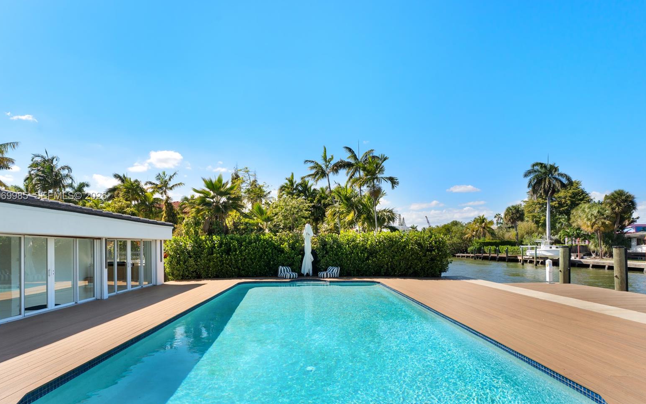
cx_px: 312
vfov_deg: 64.7
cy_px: 197
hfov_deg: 90.7
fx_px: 319
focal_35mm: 18
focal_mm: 17.1
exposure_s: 1/800
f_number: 11
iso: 320
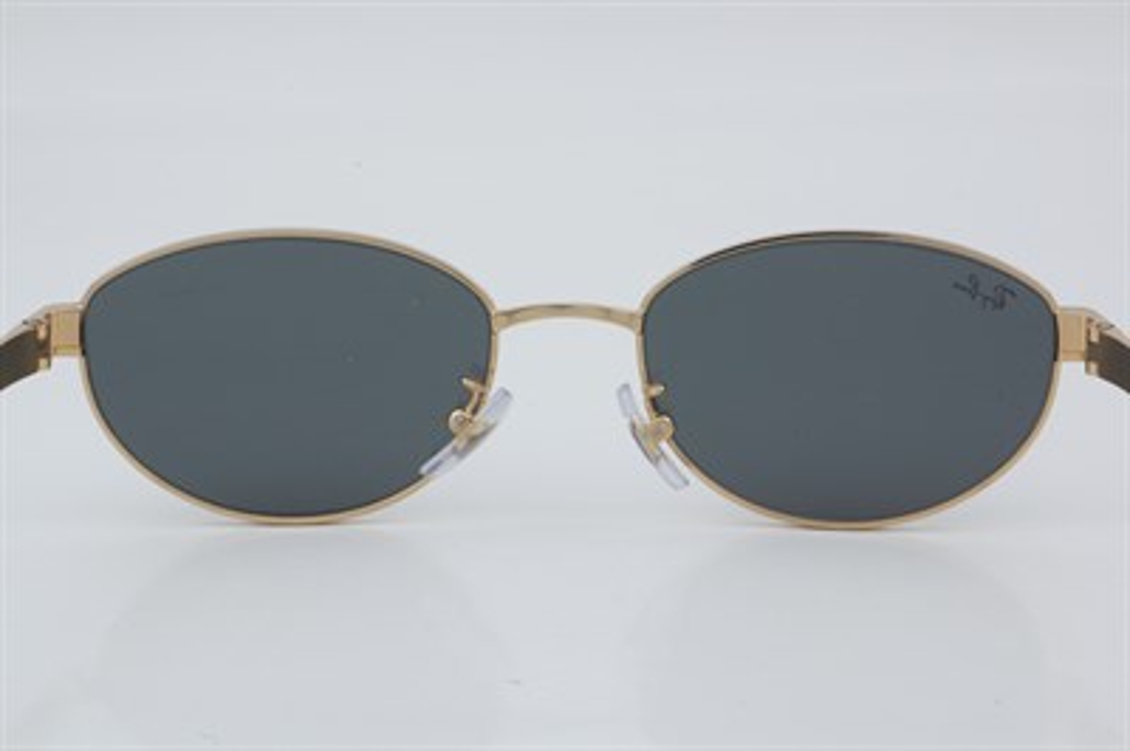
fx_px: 2587
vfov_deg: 16.5
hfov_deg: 24.6
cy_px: 376
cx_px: 565
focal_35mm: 82
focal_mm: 55
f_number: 29
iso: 100
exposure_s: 1/4
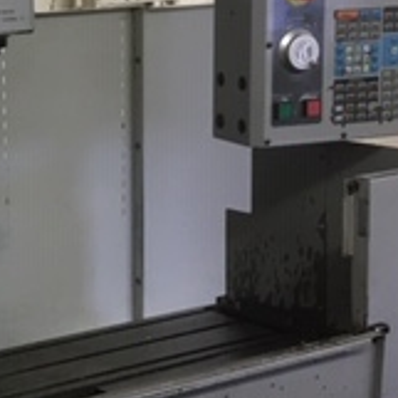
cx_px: -40
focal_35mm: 102
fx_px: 1327
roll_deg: +2.4
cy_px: 188
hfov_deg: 16.5
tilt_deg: -9.6
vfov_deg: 17.1
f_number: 2.2
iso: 40
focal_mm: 4.15
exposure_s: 1/30
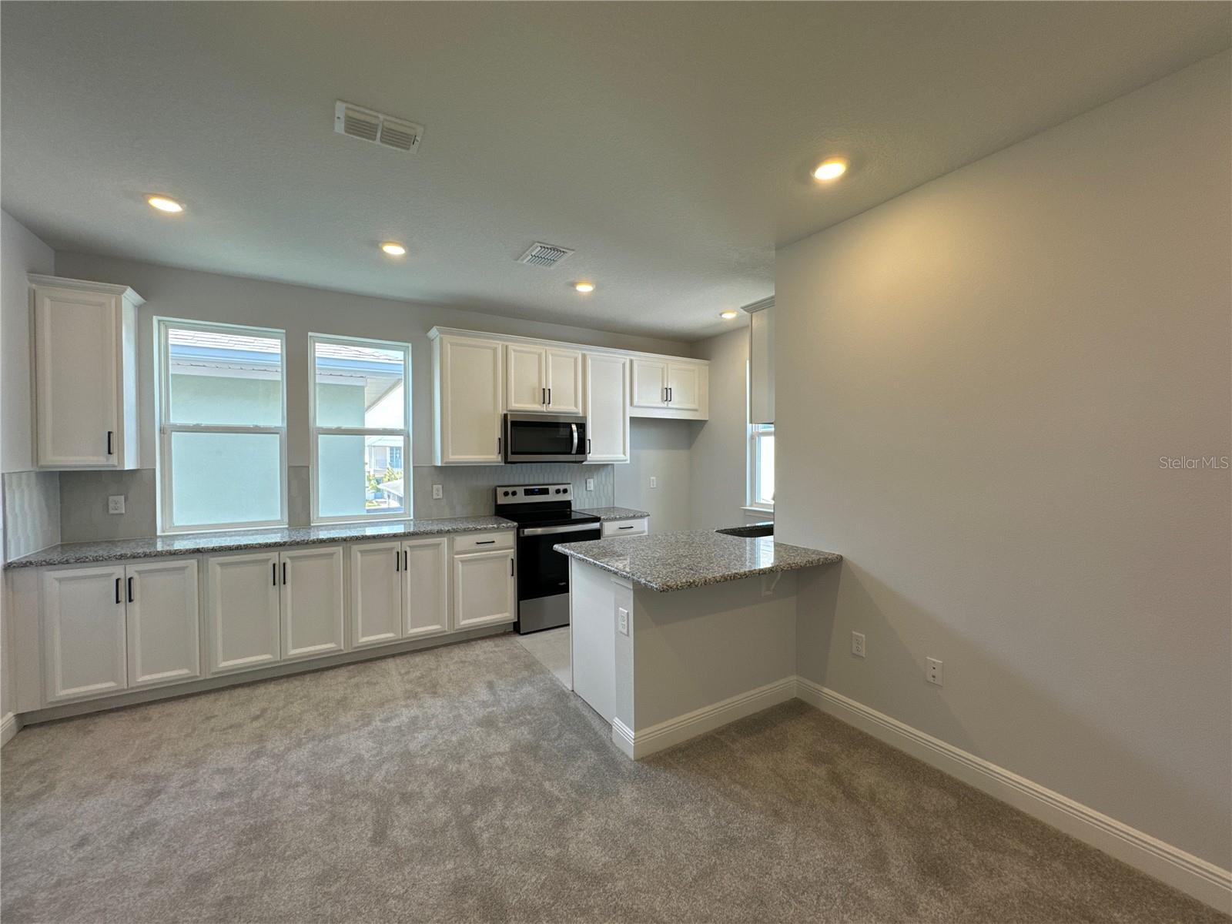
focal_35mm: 14
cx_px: 616
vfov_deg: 85.7
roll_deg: -0.6
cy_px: 462
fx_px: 498
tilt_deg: -0.7
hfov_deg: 102.1
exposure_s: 1/120
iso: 80
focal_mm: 2.22
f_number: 2.2
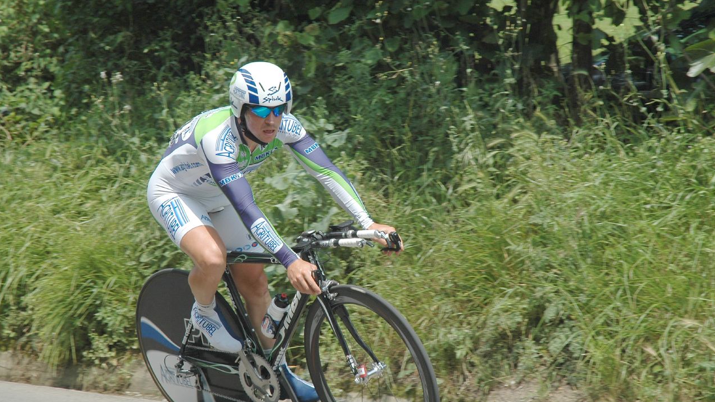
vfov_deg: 10.9
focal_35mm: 111
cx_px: 360
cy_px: 194
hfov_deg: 19.3
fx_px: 2105
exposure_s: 1/500
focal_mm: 70
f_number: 7.1
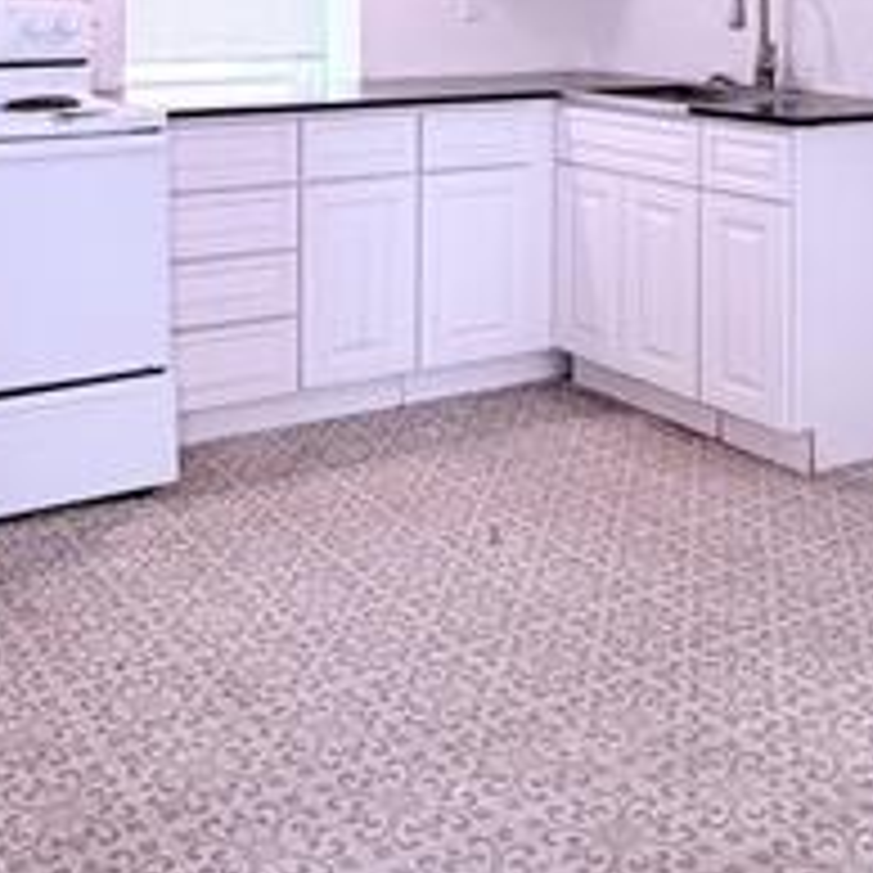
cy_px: -9
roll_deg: -0.3
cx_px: 369
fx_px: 1398
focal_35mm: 49
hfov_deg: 34.6
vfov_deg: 31.9
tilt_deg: -0.8
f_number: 2.2
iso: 250
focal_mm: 2.22
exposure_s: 1/120
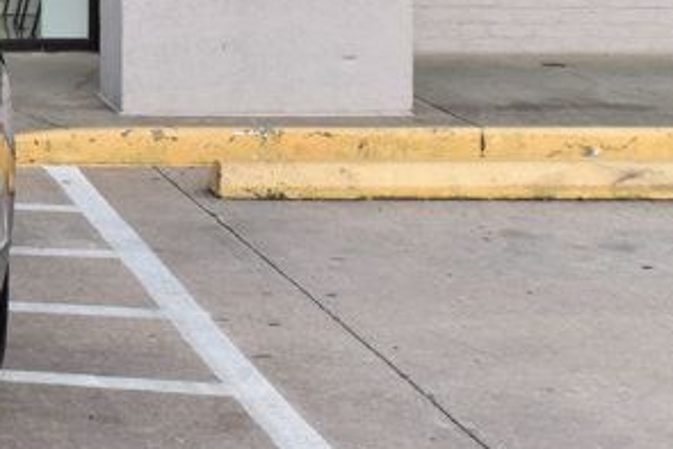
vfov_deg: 8.7
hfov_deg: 12.4
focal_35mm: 156
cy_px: -132
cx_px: -388
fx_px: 2918
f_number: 8
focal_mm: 30
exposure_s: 1/60
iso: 400
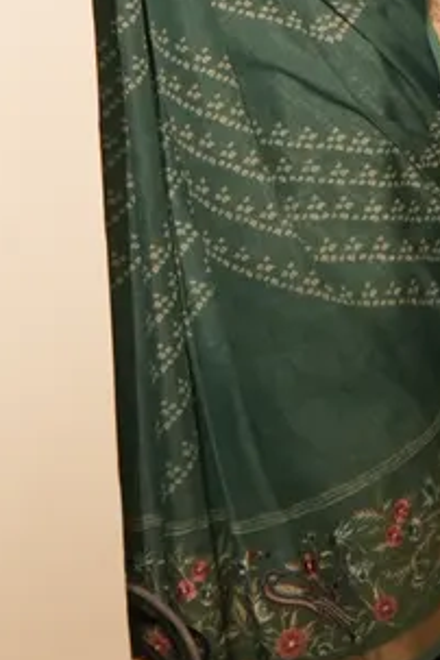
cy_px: -826
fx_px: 5115
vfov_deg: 7.0
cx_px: 194
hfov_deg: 4.9
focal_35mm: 279
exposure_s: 1/160
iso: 1000
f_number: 4
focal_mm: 44
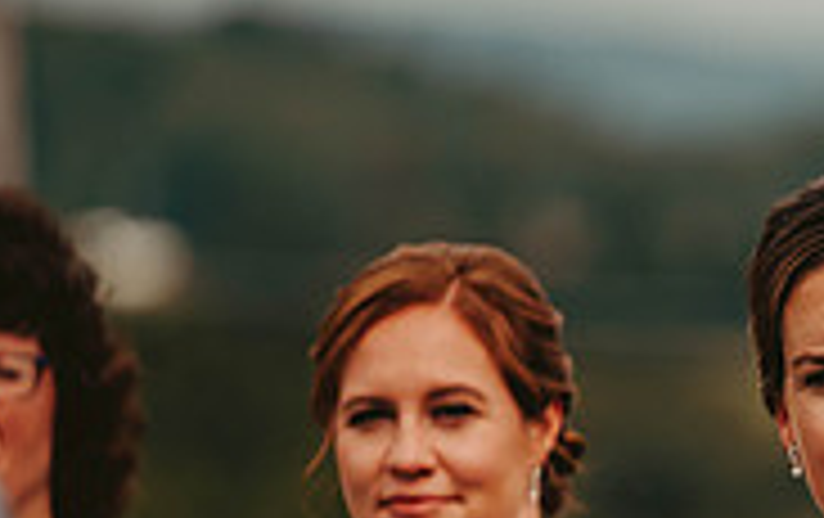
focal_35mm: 645
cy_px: 682
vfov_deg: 2.0
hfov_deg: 3.2
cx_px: 995
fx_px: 14507
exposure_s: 1/1600
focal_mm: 200
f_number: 2.8
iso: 200
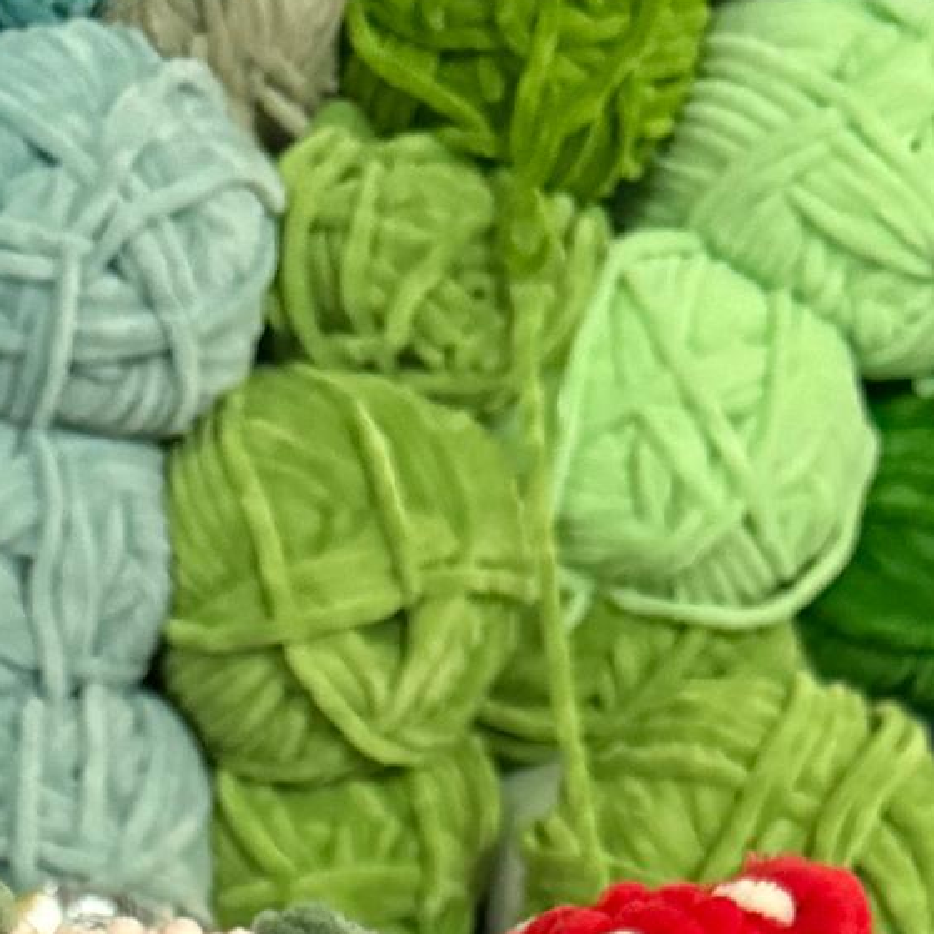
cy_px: 1845
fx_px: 2961
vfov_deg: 14.8
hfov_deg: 17.8
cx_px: 170
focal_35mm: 97
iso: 1000
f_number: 1.78
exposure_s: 1/40
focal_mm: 6.76
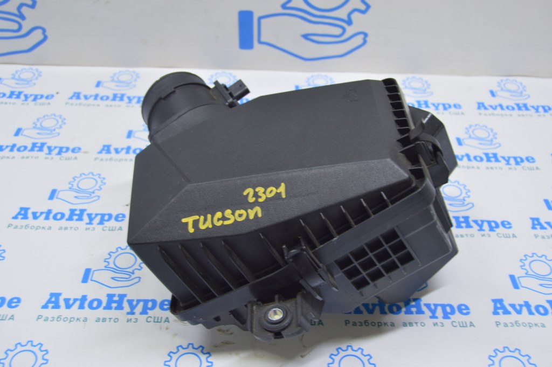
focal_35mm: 39
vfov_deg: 34.2
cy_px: 184
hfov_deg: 49.6
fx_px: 598
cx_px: 276
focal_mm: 26
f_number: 5.6
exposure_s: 1/20
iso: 400
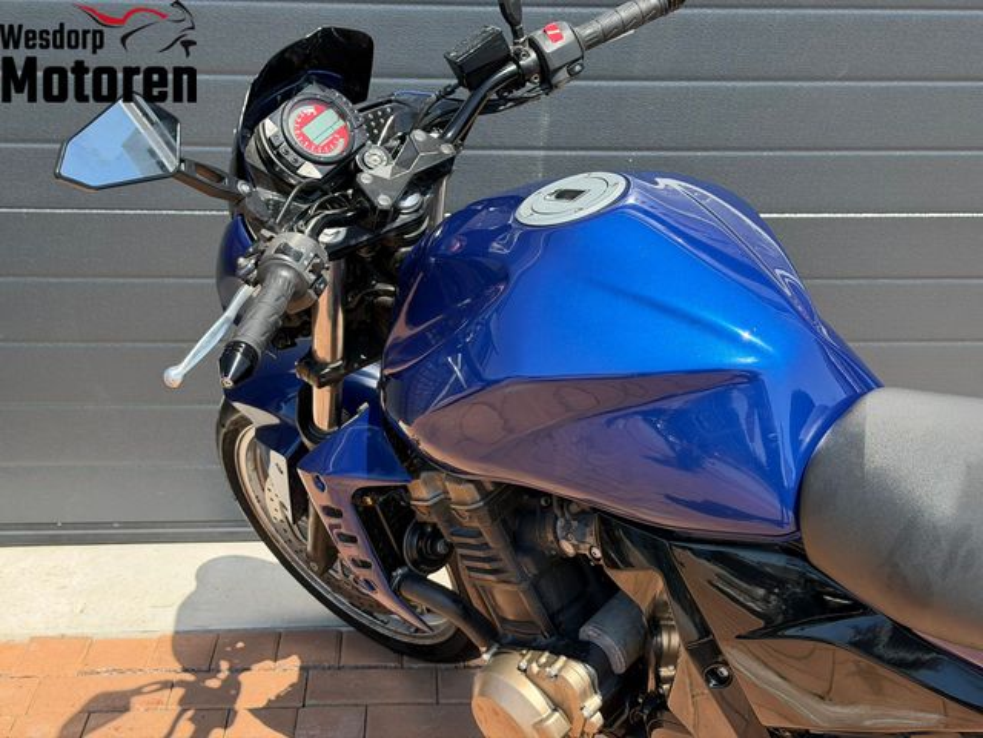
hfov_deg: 39.7
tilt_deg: -18.6
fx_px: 1363
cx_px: 492
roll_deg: -1.2
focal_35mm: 48
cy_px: 369
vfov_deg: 30.3
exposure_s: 1/1543
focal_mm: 6.76
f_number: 1.78
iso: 100
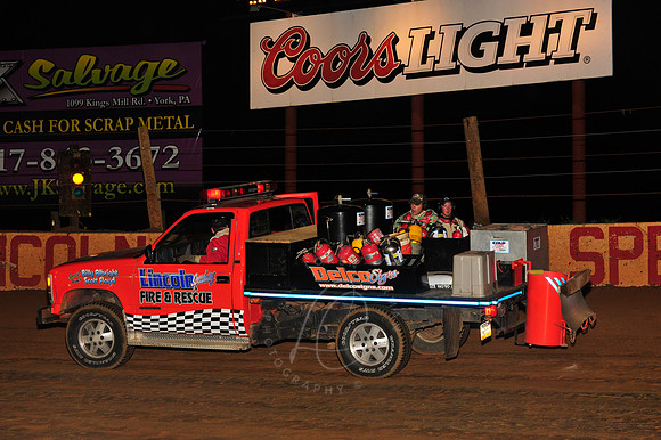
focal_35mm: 100
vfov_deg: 13.7
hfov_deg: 20.4
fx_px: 1835
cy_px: 220
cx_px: 330
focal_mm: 100
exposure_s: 1/250
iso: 1000
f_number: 9
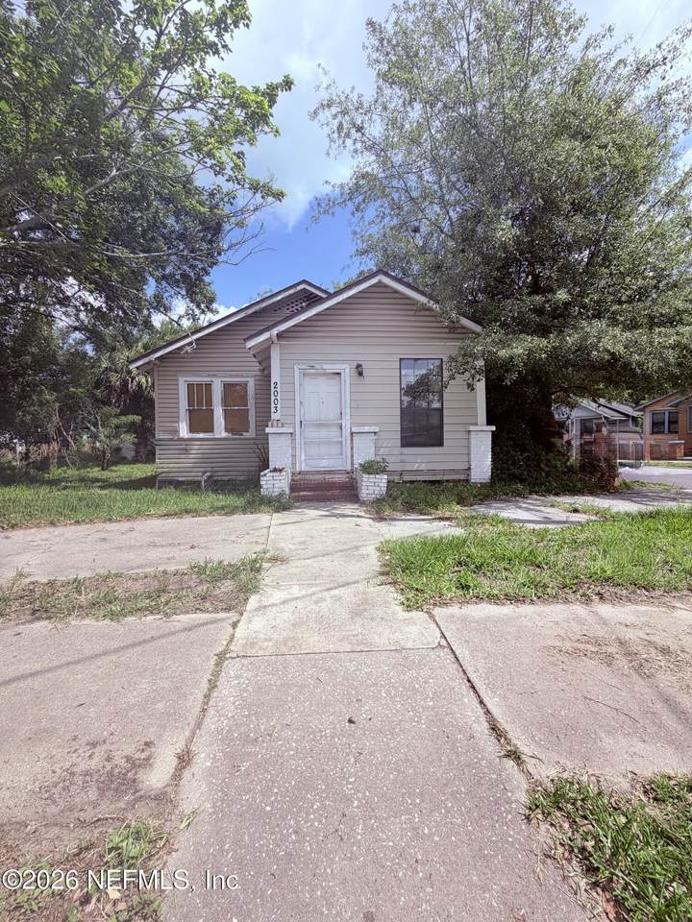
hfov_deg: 85.7
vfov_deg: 102.1
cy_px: 461
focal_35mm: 14
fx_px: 373
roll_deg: +0.3
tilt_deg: -2.5
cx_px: 346
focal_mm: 2.22
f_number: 2.2
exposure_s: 1/942
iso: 20
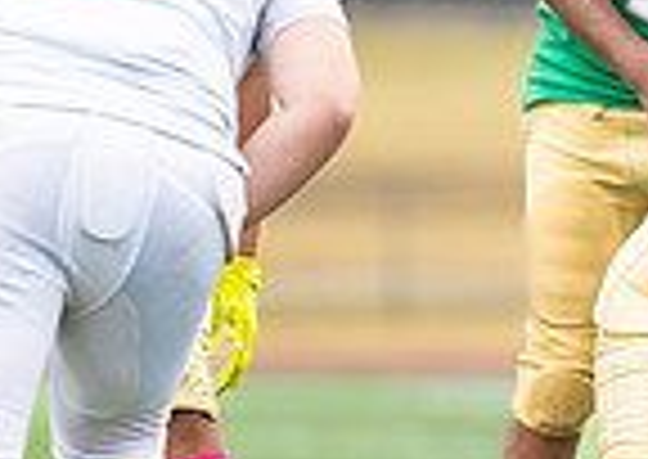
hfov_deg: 1.9
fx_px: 19049
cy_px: 431
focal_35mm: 1038
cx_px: 712
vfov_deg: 1.4
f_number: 2.8
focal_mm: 200
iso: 400
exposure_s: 1/1000
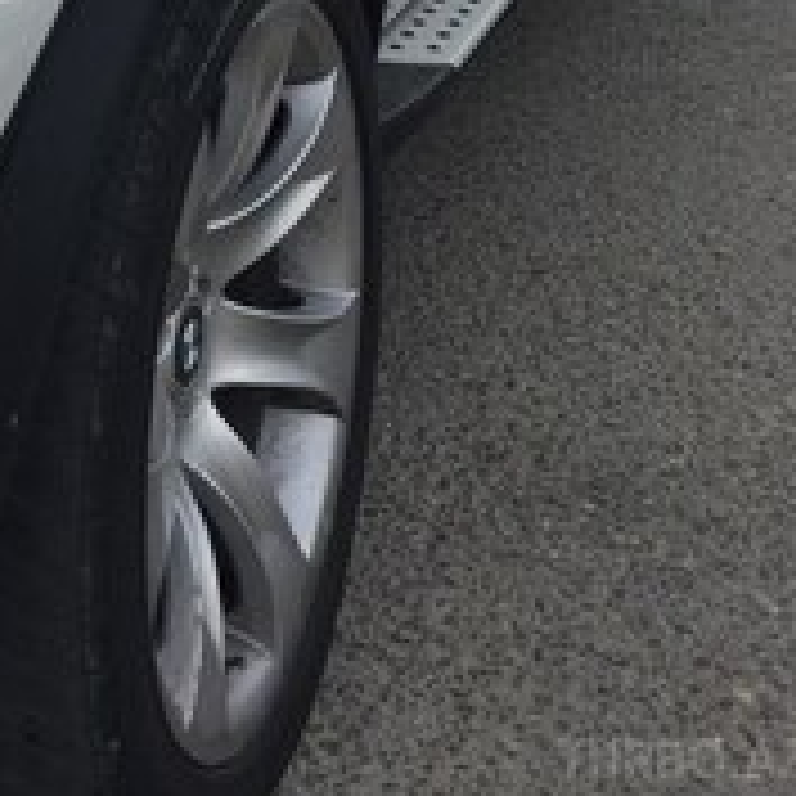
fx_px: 1873
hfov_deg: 23.0
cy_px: -297
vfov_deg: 21.3
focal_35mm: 72
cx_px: -9
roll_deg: +0.1
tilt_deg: -6.1
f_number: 2.2
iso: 32
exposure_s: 1/2198
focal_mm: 4.15
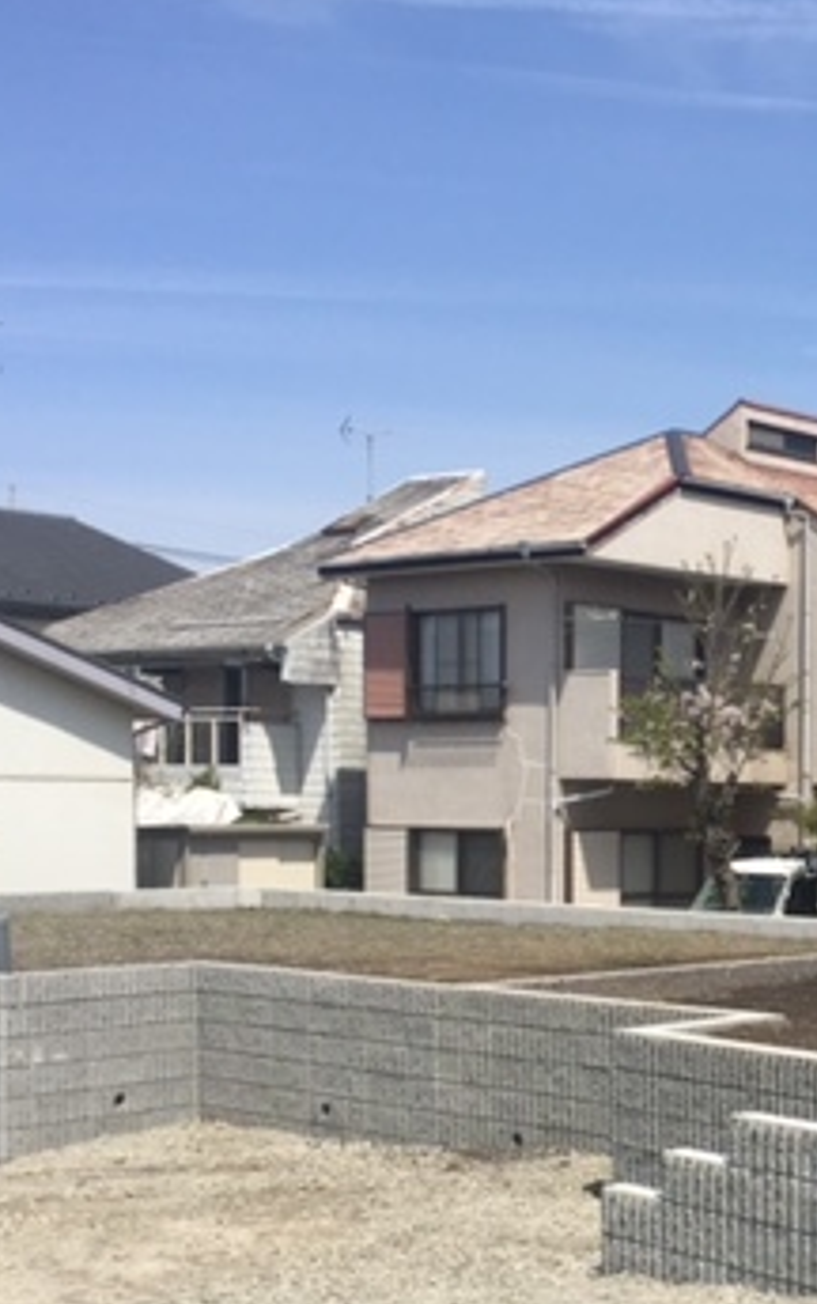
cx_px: 881
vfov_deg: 35.3
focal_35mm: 57
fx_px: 2028
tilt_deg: -2.4
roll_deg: -1.4
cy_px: 888
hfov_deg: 21.7
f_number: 2.2
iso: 32
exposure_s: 1/2475
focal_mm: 4.15
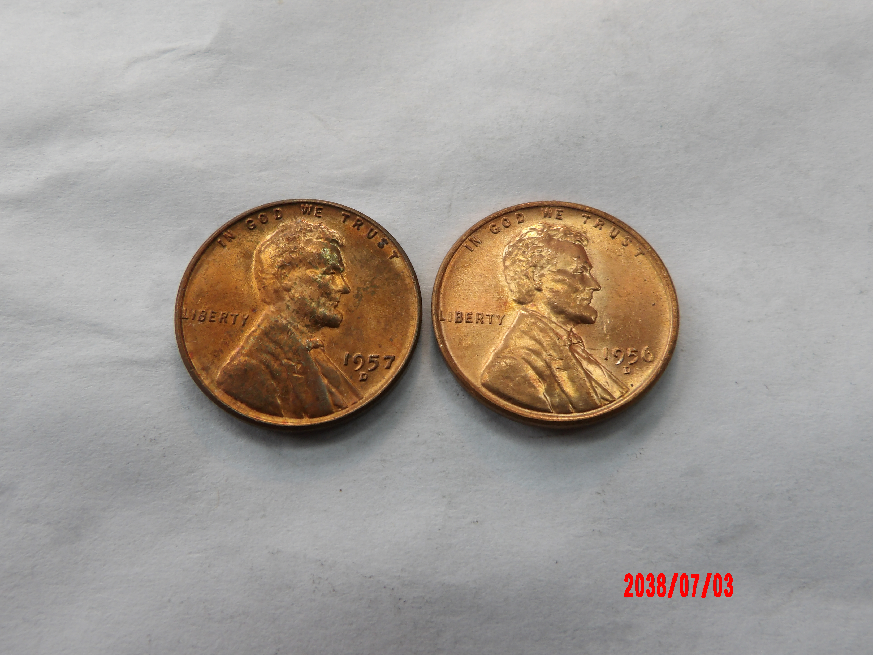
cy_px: 323
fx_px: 883
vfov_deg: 40.7
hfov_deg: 52.6
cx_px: 444
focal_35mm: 35
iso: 101
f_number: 4.5
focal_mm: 6.2
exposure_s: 1/30
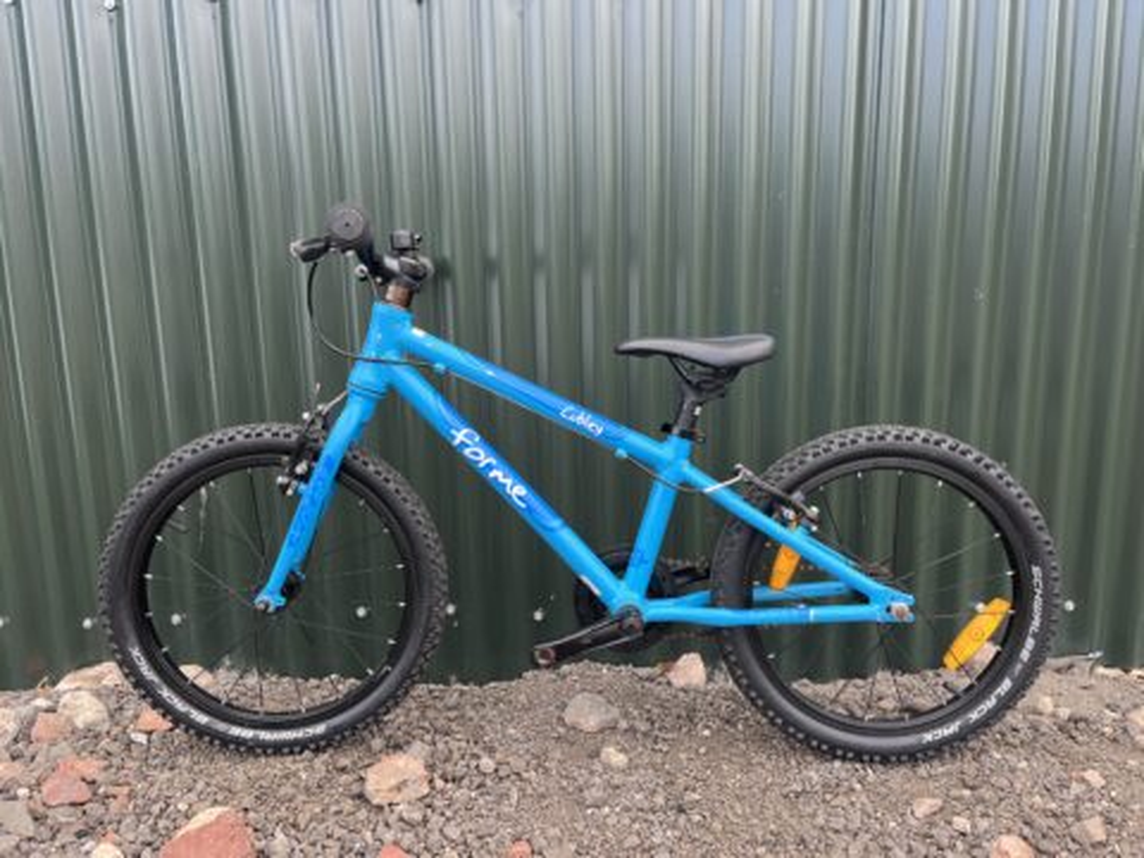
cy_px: 429
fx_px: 859
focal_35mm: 26
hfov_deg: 67.3
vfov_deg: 53.1
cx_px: 572
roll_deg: +2.0
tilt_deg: -10.2
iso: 50
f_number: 1.6
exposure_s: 1/399
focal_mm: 5.1
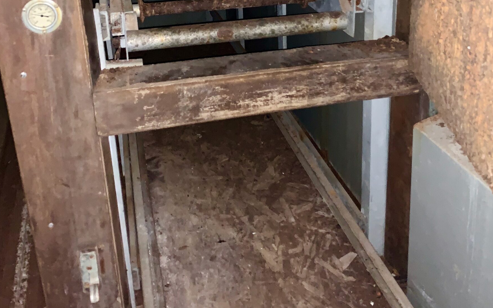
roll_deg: +3.2
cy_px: 27
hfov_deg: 49.3
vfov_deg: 30.5
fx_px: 537
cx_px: 257
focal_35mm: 40
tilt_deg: -17.1
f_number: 1.8
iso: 400
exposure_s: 1/4
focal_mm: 4.25
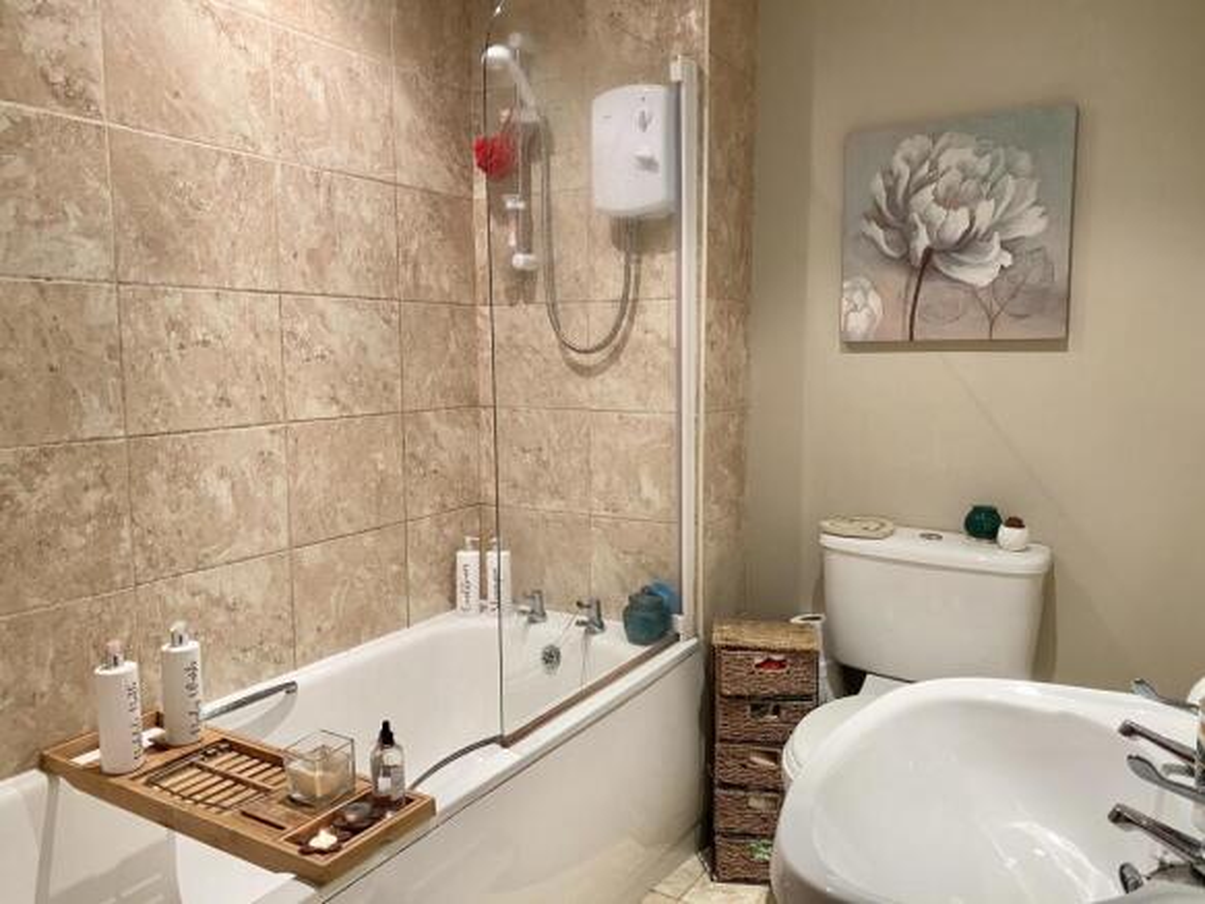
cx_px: 602
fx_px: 905
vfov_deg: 53.0
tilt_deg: -5.9
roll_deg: -0.2
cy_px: 452
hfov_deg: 67.3
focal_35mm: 26
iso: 125
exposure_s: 1/50
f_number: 1.8
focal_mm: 4.25
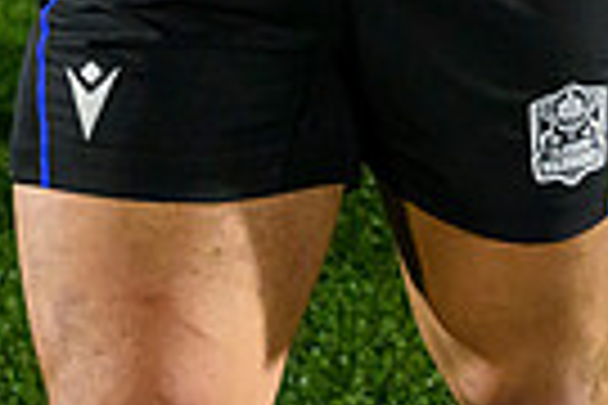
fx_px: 2854
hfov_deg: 12.1
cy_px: -803
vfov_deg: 7.2
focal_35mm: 169
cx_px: 428
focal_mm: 26.5
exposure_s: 1/2000
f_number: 3.2
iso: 5000
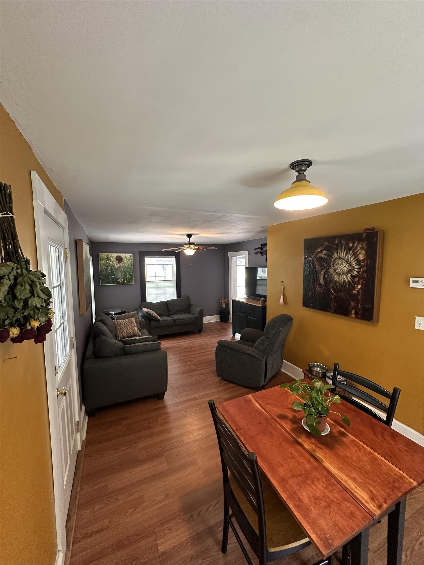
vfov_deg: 102.1
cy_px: 282
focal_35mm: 14
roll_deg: +0.8
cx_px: 212
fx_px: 229
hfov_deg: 85.7
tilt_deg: -2.9
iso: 250
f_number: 2.2
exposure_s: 1/60
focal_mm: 2.22
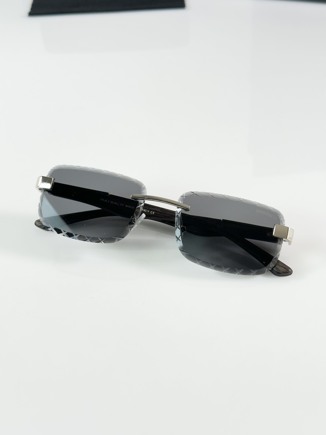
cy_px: 218
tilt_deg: -42.6
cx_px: 163
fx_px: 603
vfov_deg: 39.7
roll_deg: +3.8
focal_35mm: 48
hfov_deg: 30.3
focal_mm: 6.86
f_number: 1.78
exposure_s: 1/100
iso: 64
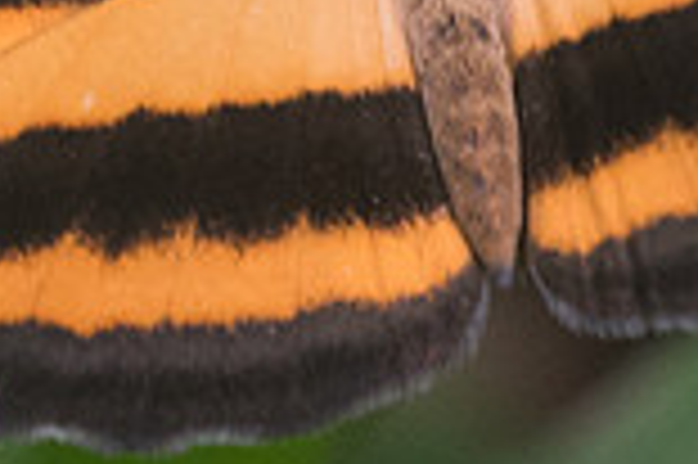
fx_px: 36896
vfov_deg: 0.7
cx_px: 351
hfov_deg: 1.1
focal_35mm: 1905
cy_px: 122
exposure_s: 1/250
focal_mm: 150
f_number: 6.3
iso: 800
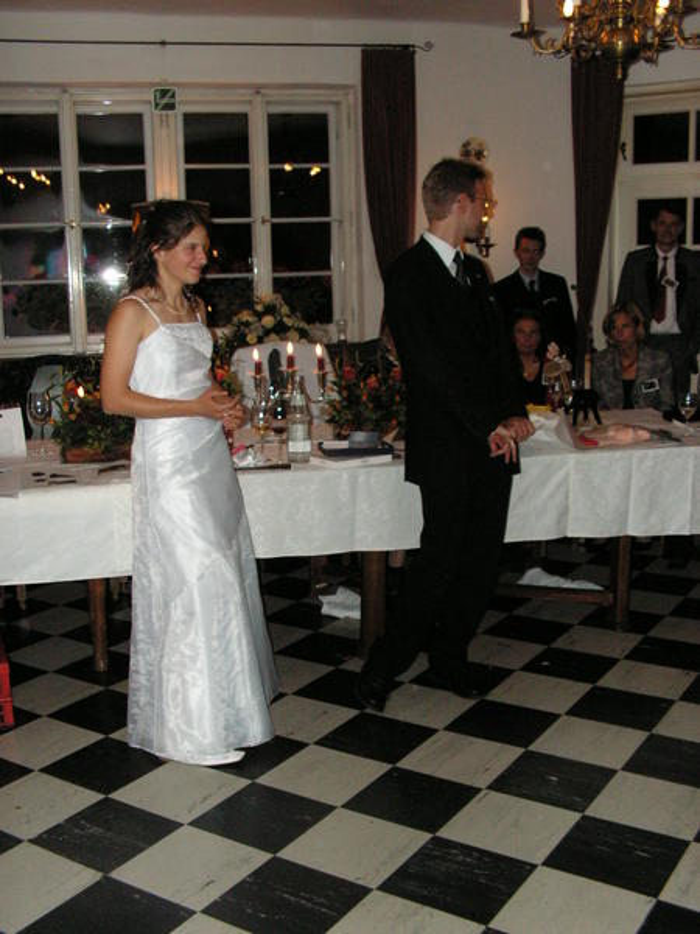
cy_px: 467
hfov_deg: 37.7
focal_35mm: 38
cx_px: 350
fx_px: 1025
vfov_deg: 49.0
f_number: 3.2
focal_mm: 6.4
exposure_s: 1/40
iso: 160
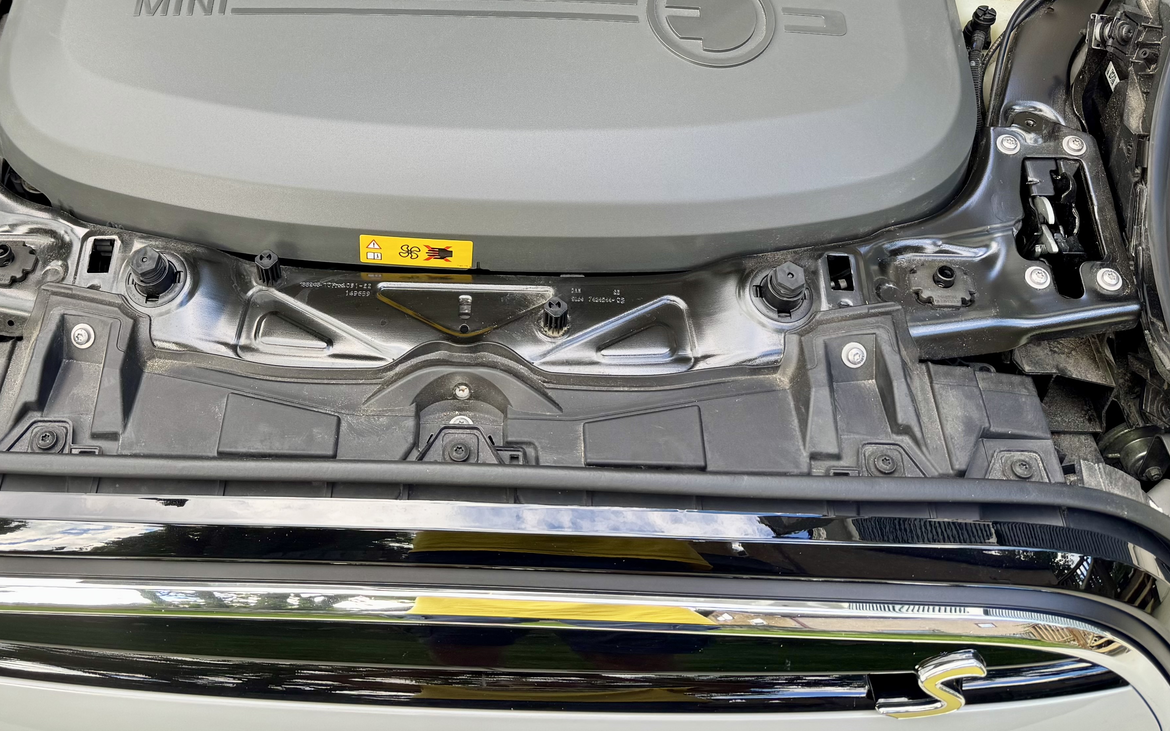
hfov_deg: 47.9
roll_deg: +2.1
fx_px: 1307
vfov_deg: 29.8
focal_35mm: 41
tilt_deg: -43.3
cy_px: 62
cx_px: 453
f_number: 1.78
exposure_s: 1/121
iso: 80
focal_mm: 6.76
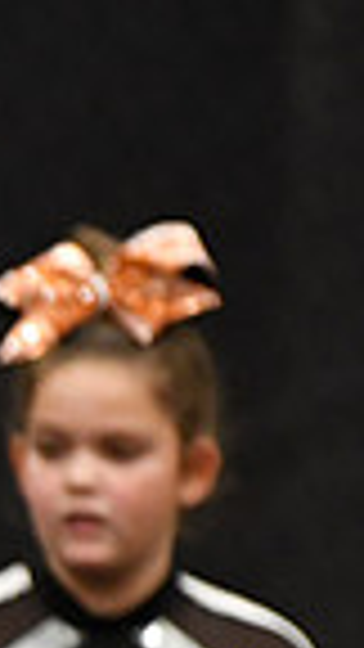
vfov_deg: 2.0
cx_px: -809
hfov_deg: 1.1
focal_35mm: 1076
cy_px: 862
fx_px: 18463
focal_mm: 170
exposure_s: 1/800
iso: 4000
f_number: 2.8
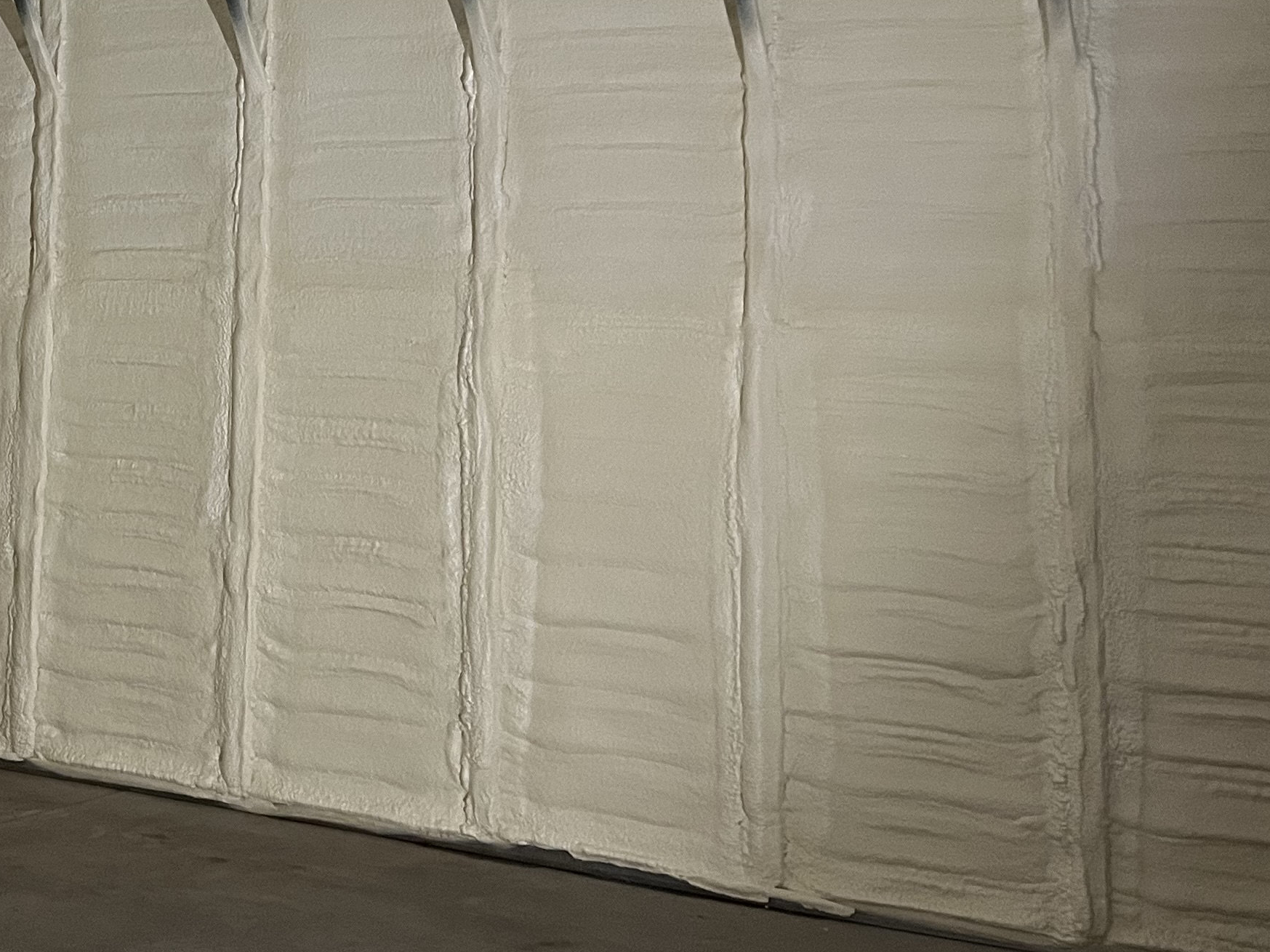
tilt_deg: +9.7
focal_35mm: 60
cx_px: -98
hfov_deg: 29.3
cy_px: -14
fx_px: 2201
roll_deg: -3.5
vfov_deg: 23.3
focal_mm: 5.1
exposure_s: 1/60
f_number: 1.6
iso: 320
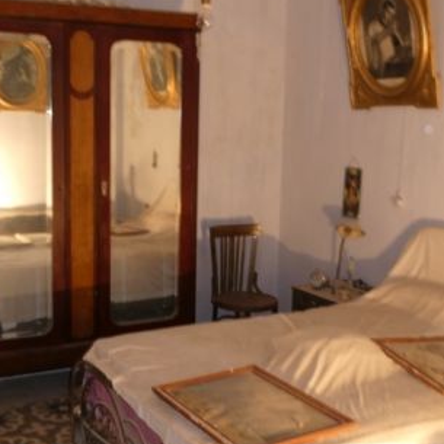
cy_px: 221
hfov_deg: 34.4
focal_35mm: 49
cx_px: 152
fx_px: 711
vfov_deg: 34.7
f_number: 3.3
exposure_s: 1/1.3
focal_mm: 4.3
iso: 80
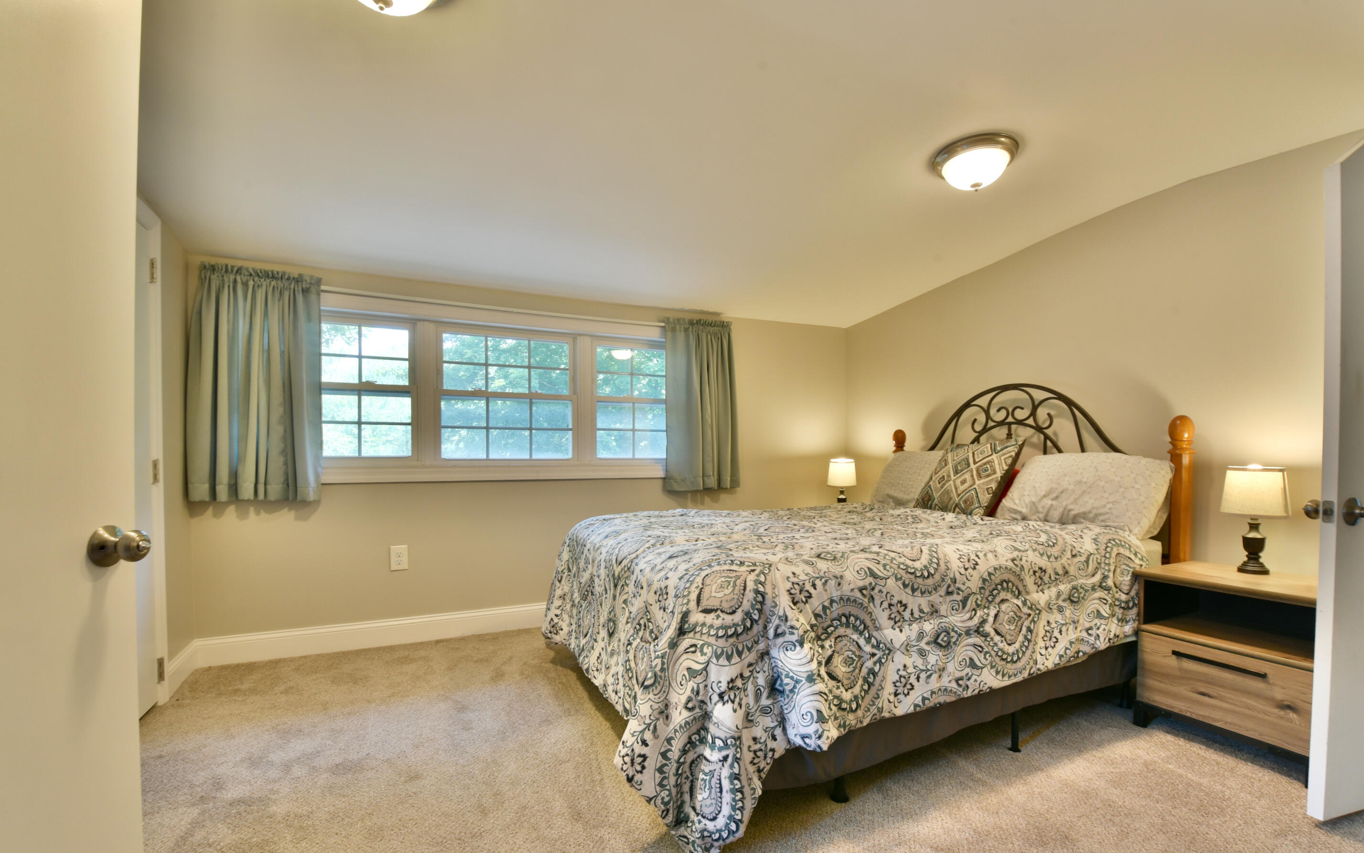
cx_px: 713
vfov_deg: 74.6
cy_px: 465
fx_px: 558
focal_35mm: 15
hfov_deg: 101.4
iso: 800
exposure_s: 1/13
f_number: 11
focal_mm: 14
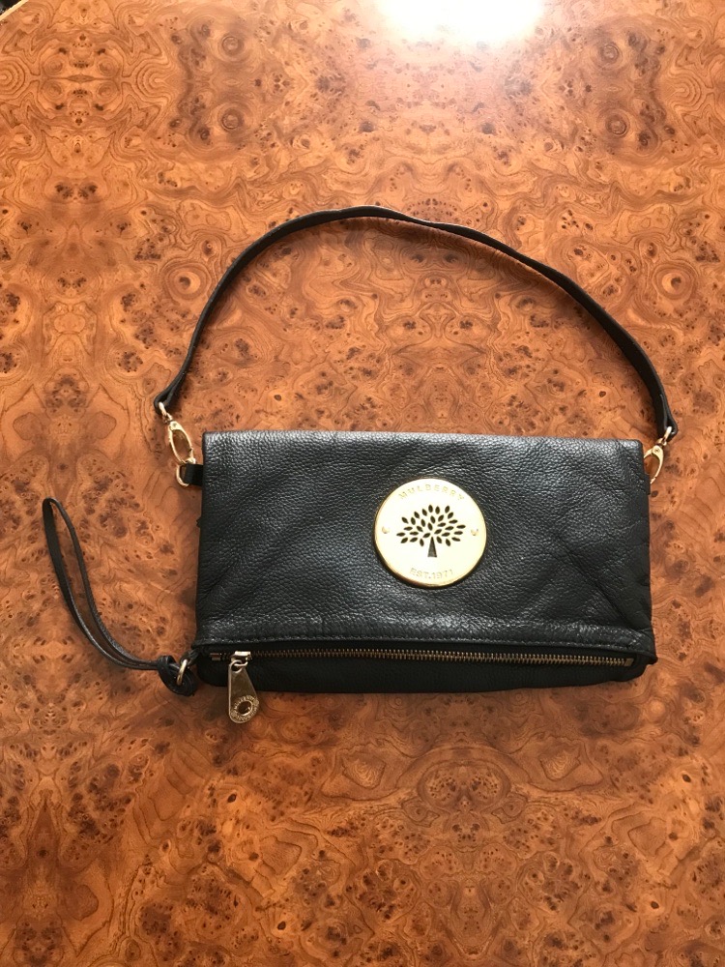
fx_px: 782
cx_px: 362
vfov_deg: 63.4
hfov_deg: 49.7
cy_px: 484
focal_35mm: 28
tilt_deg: -76.7
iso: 40
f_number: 1.8
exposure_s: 1/25
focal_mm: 3.99
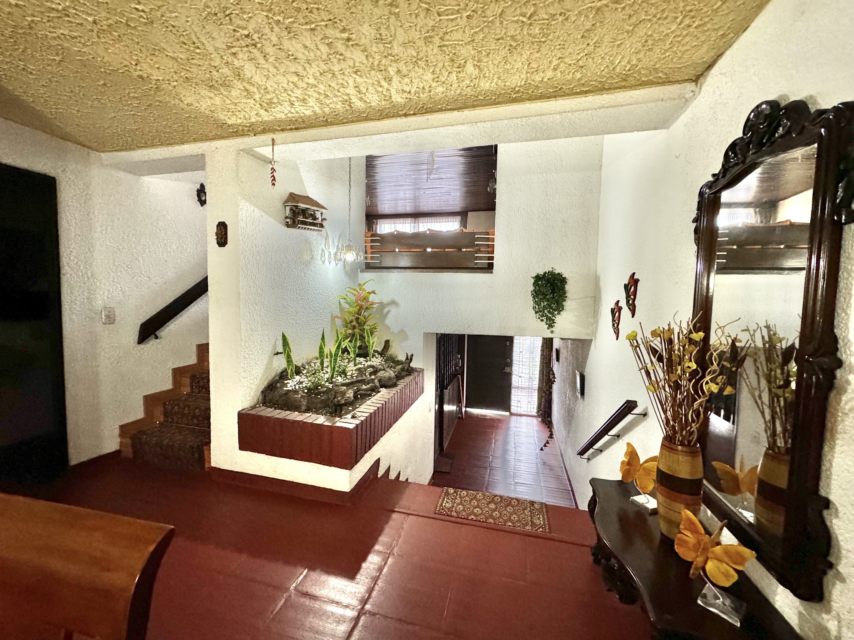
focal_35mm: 14
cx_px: 427
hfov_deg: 102.1
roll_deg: -0.7
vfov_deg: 85.7
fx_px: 345
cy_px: 320
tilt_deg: -3.0
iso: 500
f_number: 2.2
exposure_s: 1/60
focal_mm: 2.22
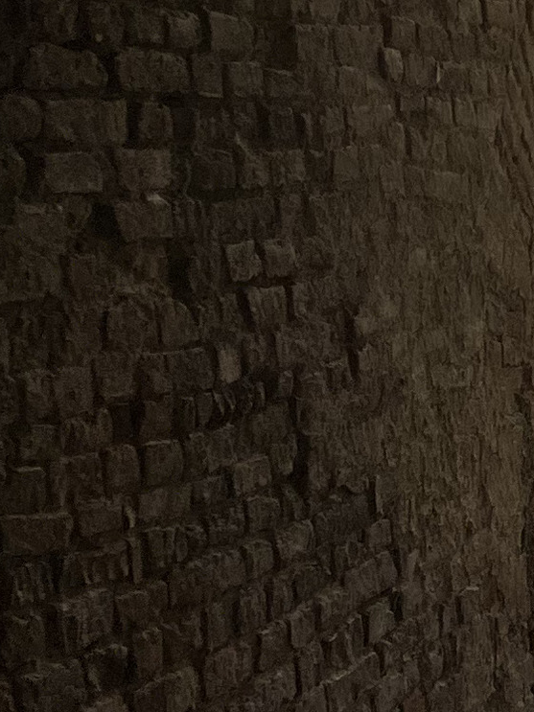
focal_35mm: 140
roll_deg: +3.0
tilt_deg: -0.6
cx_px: 1134
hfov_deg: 9.7
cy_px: 106
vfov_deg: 14.0
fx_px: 2880
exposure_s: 1/521
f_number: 1.5
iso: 50
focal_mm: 5.7
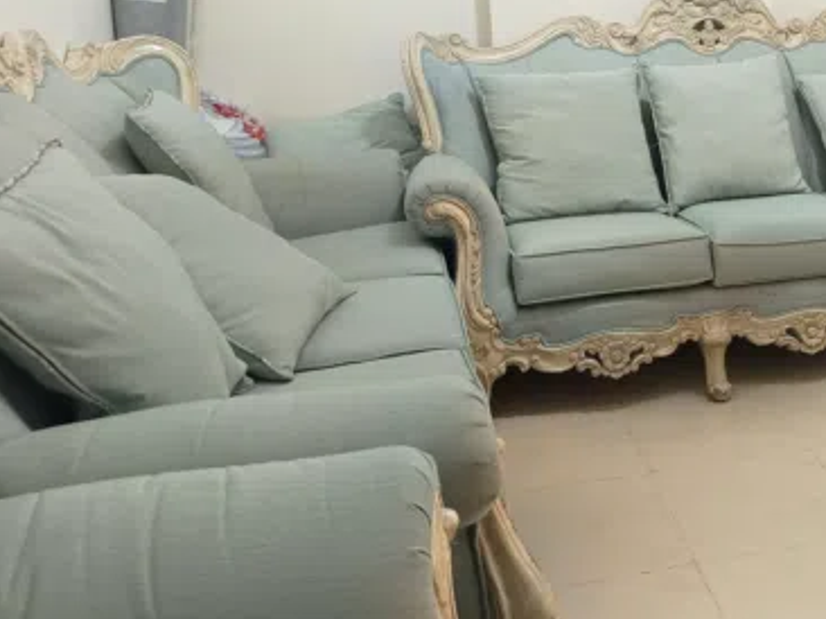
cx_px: 695
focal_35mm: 42
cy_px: 176
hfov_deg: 42.2
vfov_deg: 33.8
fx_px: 1002
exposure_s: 1/50
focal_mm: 5.31
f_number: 1.7
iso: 974
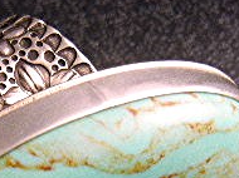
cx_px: 44
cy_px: 194
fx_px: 1372
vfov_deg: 7.4
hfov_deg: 9.9
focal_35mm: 199
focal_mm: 10.6
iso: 295
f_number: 4
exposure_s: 1/30
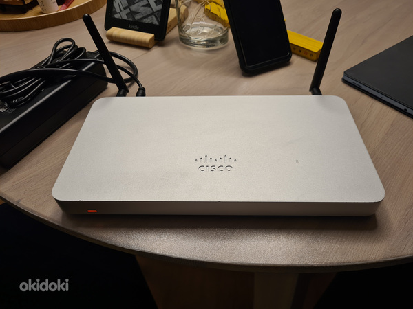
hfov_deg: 67.3
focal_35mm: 26
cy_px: 154
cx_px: 206
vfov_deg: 53.1
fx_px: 310
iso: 64
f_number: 1.8
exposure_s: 1/100
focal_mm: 5.4
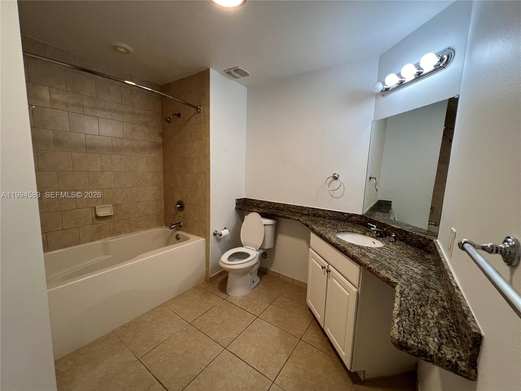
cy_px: 196
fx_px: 196
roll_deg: -1.5
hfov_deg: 106.2
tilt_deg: -8.0
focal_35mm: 13
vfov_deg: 89.9
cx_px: 260
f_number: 1.8
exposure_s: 1/120
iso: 160
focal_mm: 1.57
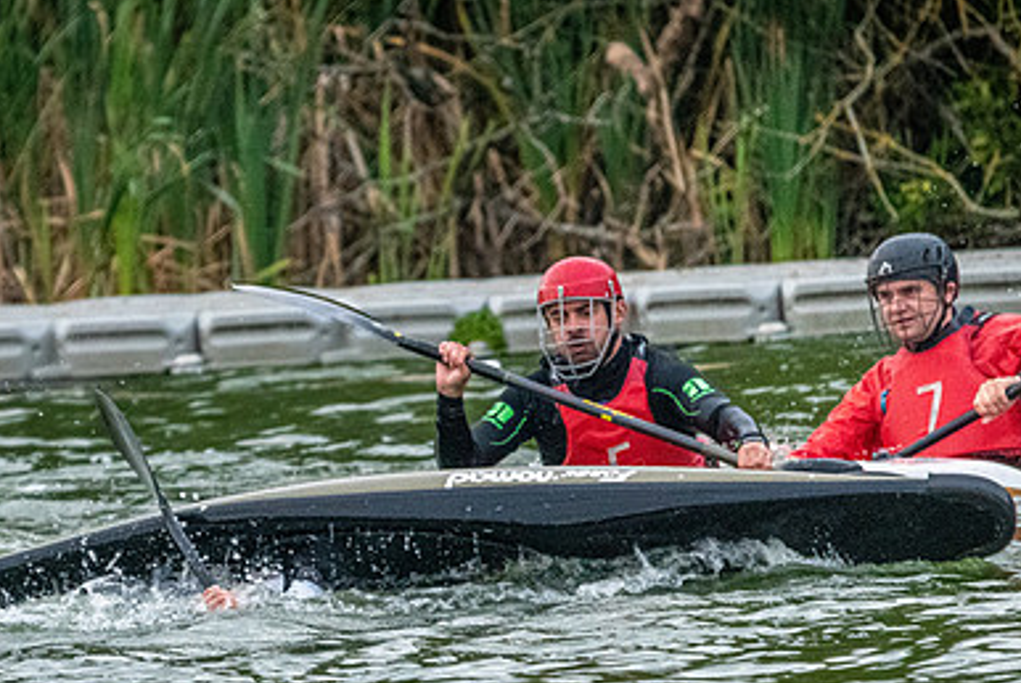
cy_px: 609
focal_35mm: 789
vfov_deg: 1.7
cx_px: 270
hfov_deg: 2.6
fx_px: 22393
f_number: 5.6
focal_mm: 400
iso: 5000
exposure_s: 1/2000
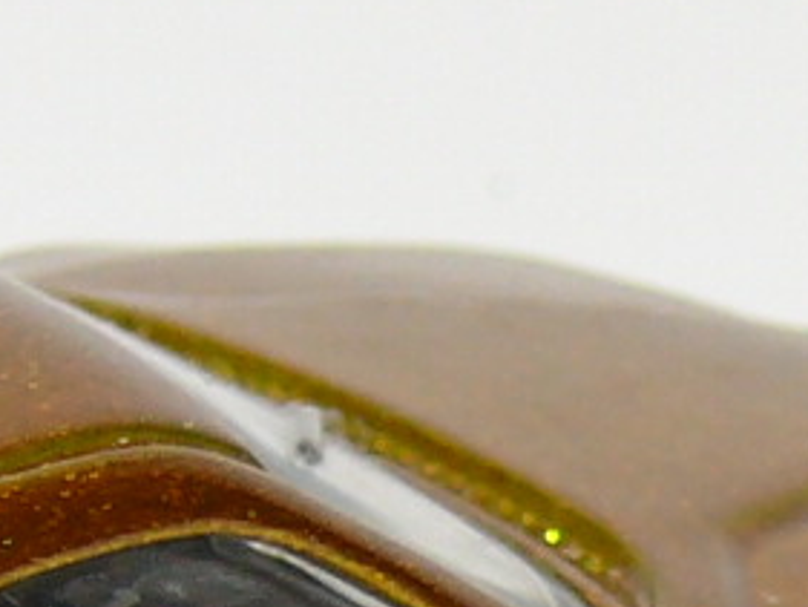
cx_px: -164
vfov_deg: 2.5
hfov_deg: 3.4
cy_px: 926
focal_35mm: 587
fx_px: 13707
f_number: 4
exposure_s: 1/30
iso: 100
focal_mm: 13.4
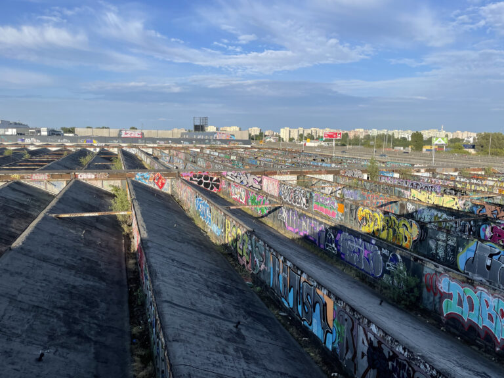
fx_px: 379
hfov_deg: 67.3
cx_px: 252
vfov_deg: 53.1
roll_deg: -1.1
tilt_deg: -7.3
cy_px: 189
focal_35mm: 26
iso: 32
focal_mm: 4.2
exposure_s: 1/2564
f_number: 1.6
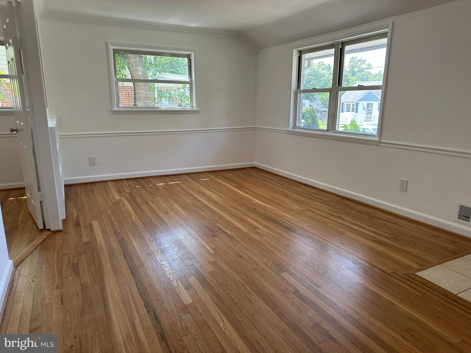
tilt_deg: -12.9
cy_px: 176
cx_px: 236
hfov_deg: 71.6
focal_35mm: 24
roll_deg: -0.2
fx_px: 327
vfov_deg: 56.8
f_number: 1.78
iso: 80
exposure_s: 1/171
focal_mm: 6.86
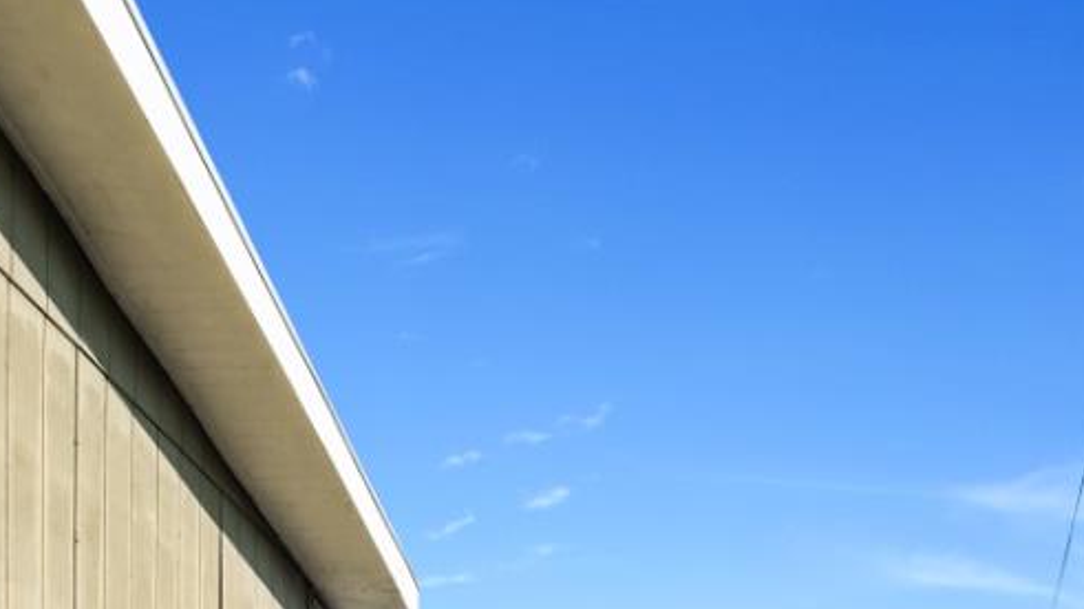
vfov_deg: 20.4
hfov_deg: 41.6
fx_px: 1379
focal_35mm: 48
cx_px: 812
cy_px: 975
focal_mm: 10
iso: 200
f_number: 5
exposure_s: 1/200
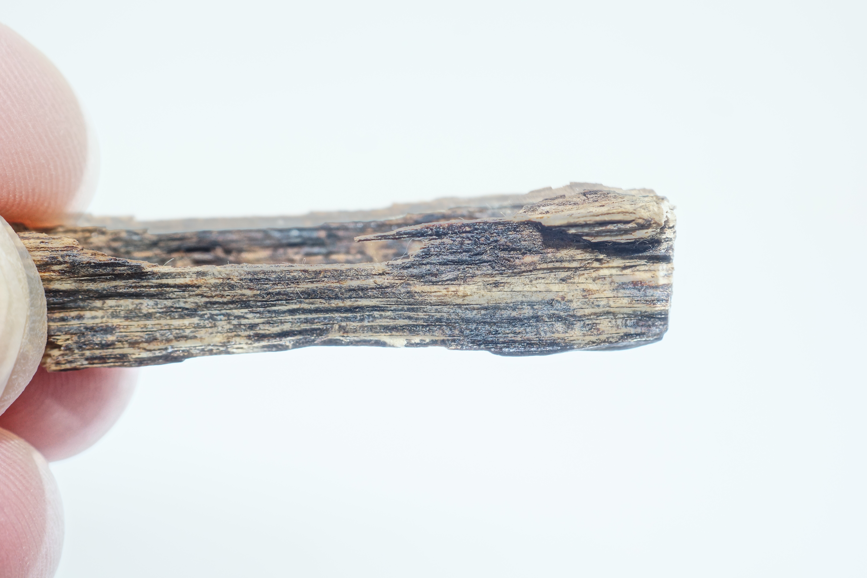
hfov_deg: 43.6
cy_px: 289
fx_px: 1084
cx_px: 434
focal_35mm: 45
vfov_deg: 29.9
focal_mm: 30
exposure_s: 1/160
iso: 400
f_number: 5.6
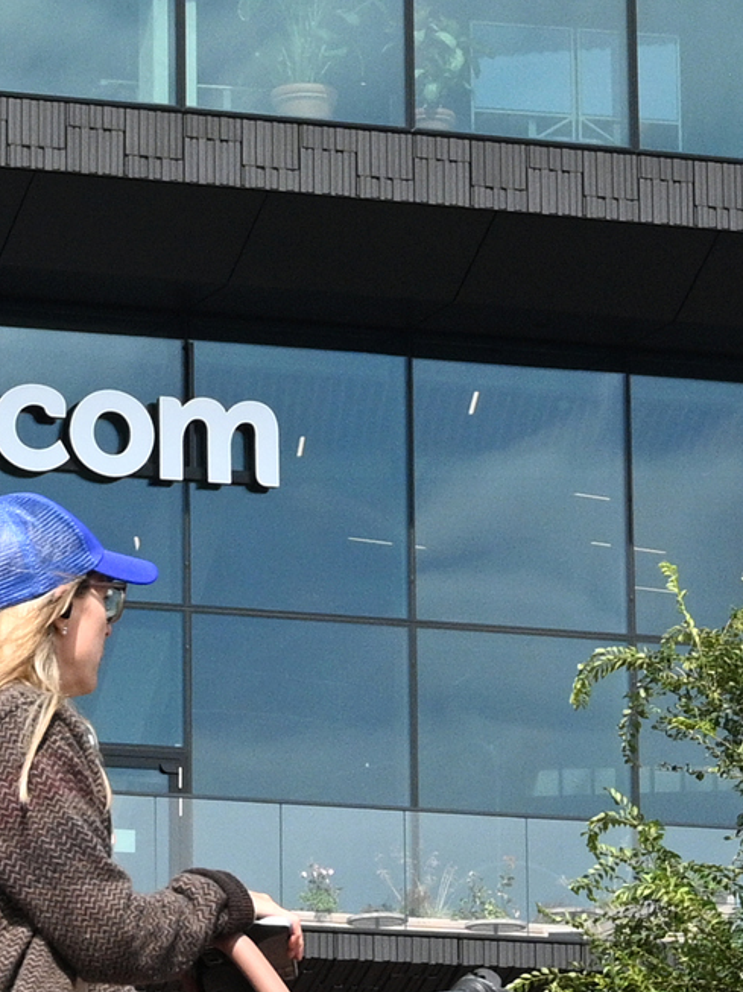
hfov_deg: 14.5
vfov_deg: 18.7
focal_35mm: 102
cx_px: 306
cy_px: 1035
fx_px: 2909
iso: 500
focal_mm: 32.5
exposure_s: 1/1600
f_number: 6.3
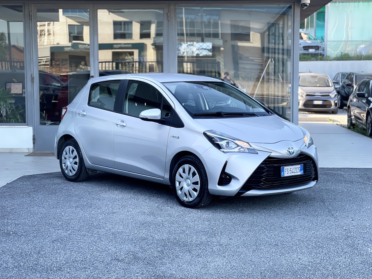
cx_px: 186
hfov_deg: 30.3
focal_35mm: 64
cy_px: 140
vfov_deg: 22.9
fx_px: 688
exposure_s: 1/121
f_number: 2.2
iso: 32
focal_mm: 7.5
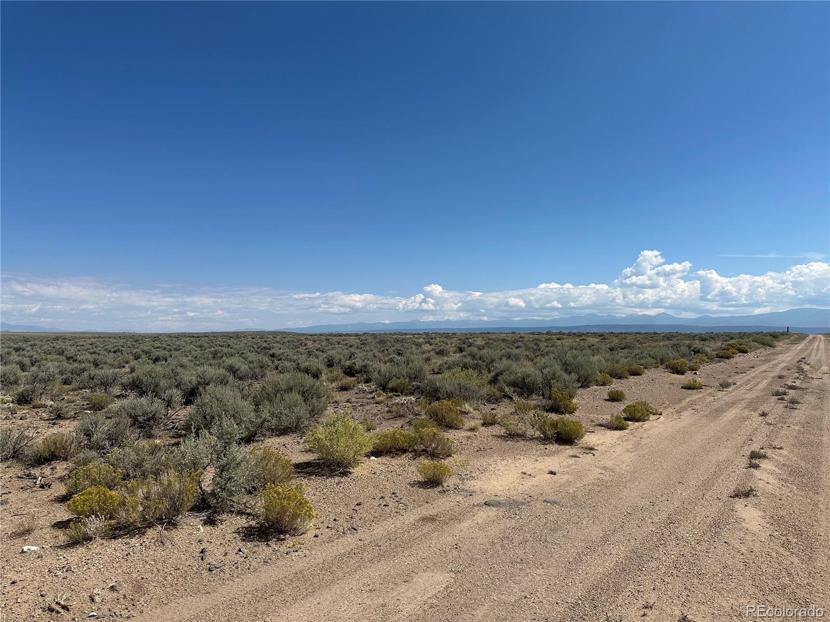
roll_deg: -1.1
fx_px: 575
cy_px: 311
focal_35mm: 24
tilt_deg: +1.4
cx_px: 415
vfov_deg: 56.8
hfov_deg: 71.6
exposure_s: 1/7042
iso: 80
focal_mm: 6.86
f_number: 1.78
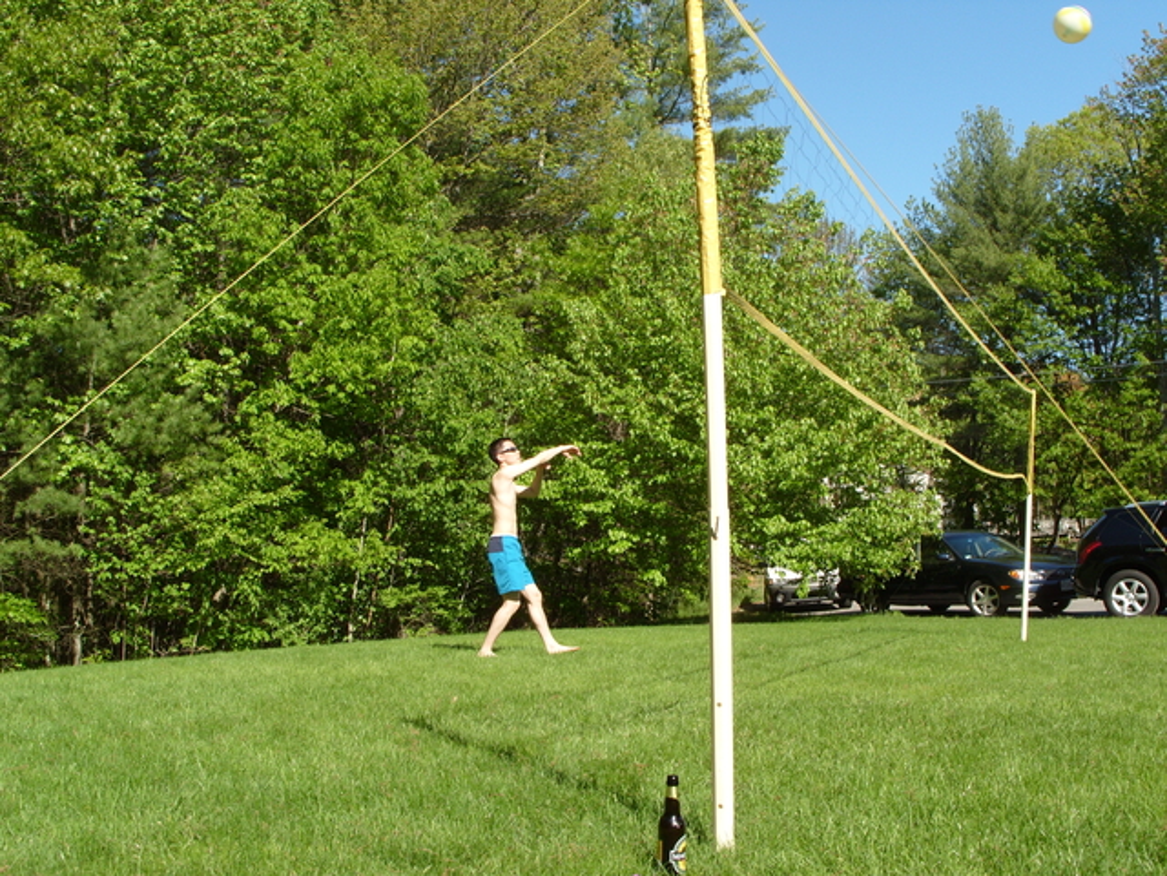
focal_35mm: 40
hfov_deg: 46.8
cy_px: 438
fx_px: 1349
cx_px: 584
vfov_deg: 36.0
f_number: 6.4
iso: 80
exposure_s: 1/350
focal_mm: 8.9
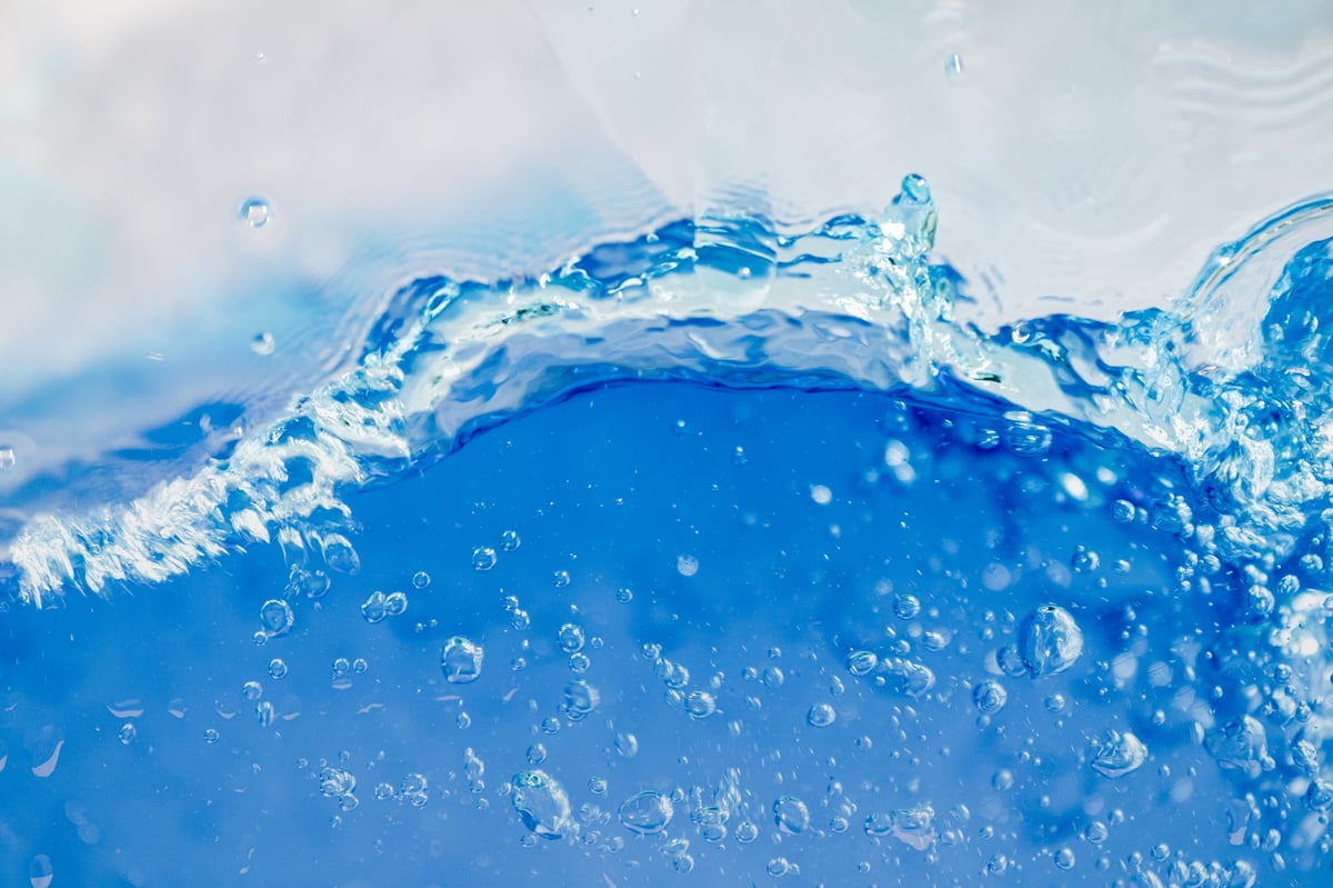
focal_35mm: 450
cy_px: 444
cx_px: 666
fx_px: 16655
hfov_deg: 4.6
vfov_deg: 3.1
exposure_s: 1/1000
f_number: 5.6
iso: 250
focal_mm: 300
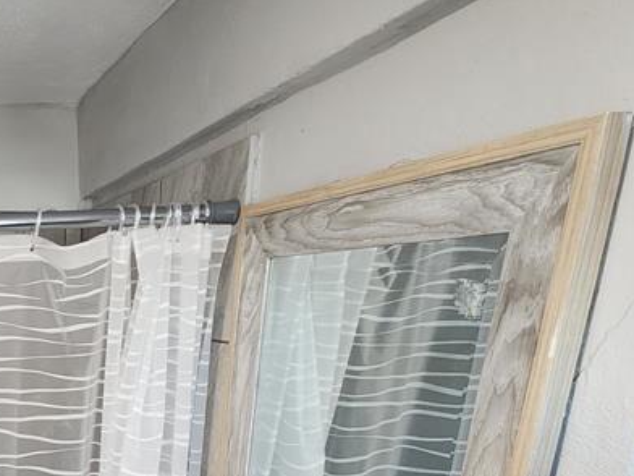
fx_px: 623
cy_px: 513
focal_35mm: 34
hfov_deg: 43.1
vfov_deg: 36.0
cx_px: -50
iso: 320
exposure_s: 1/60
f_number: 2.2
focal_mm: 2.2
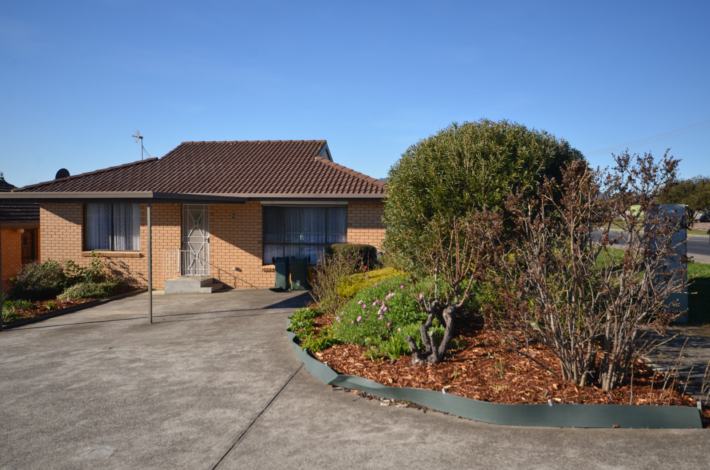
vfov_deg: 43.4
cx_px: 355
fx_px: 590
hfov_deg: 62.0
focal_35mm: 30
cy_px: 235
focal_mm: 20
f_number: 8
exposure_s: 1/250
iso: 100
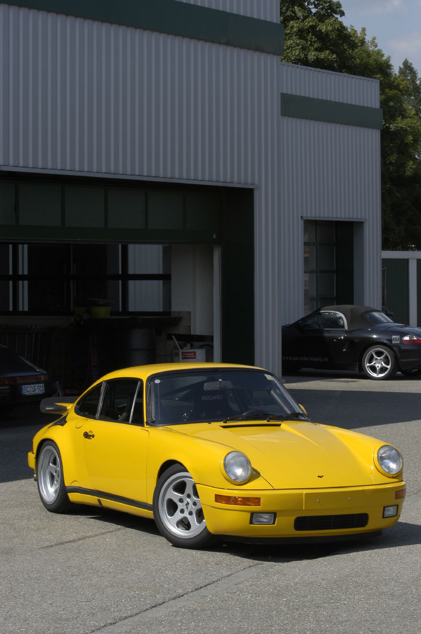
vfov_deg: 17.1
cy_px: 317
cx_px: 210
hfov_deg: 11.4
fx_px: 2110
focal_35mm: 120
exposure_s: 1/320
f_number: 10
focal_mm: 80
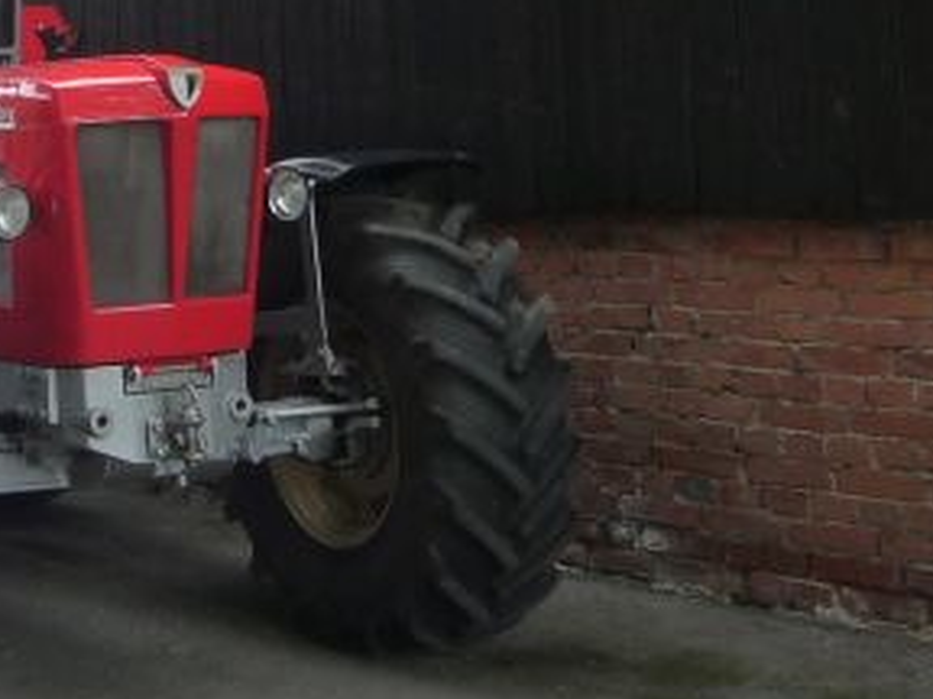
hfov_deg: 21.0
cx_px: -233
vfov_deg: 16.6
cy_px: -104
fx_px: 2318
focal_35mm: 86
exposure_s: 1/100
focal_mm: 4.7
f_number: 3.3
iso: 160
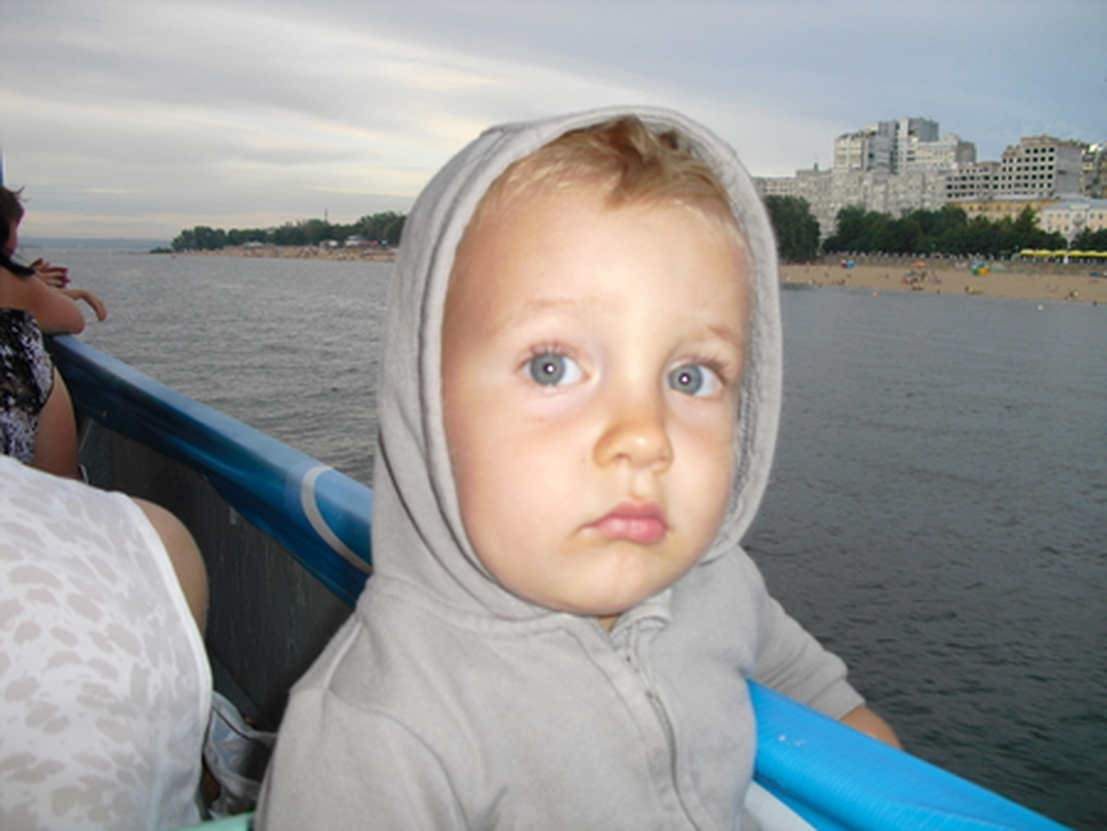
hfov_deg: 51.3
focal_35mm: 36
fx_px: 1152
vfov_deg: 39.7
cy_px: 416
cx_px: 554
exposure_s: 1/60
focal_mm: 6.3
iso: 64
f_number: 3.1
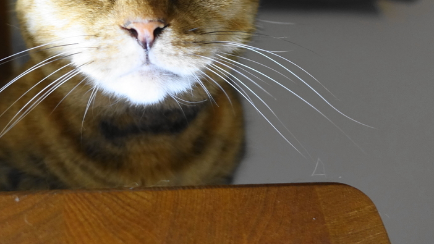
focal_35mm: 43
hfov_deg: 46.6
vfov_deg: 26.5
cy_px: 9
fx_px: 495
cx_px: 145
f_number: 1.8
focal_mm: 8.8
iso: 400
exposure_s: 1/30
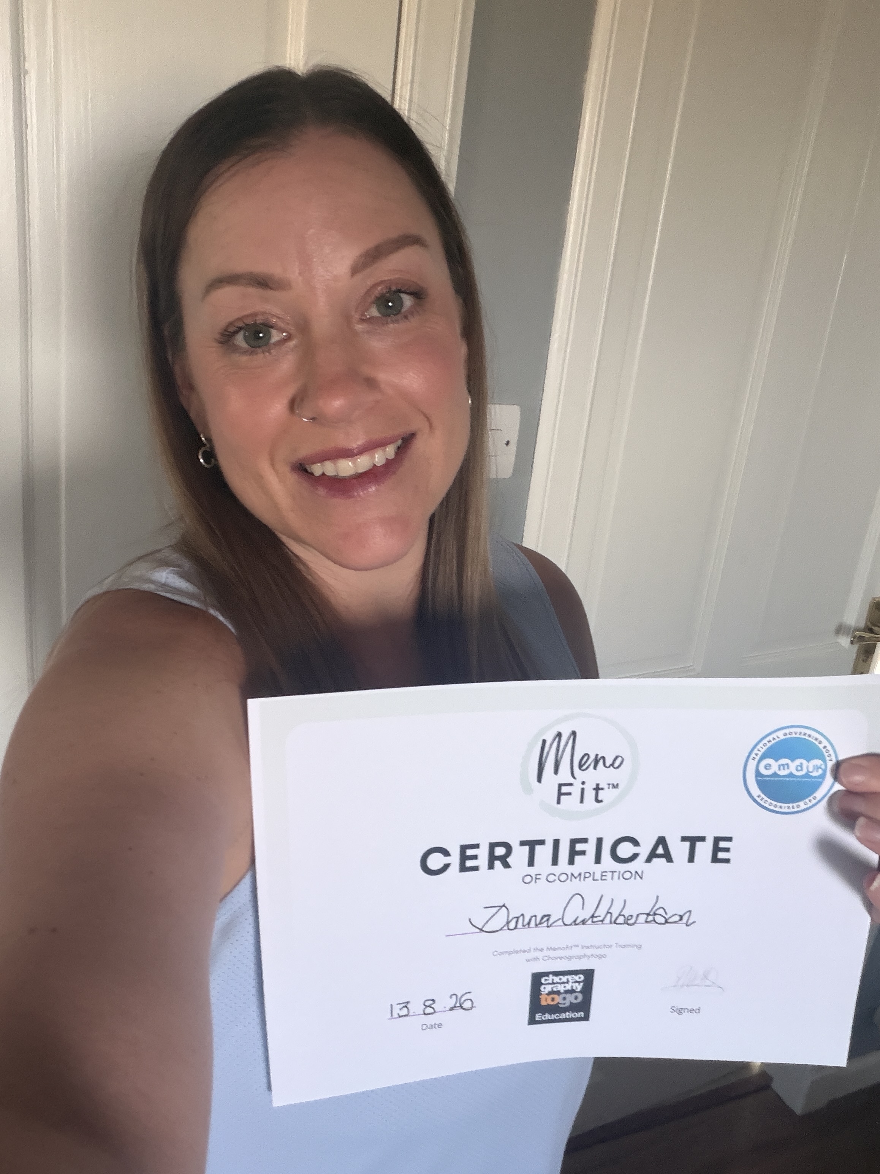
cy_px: 587
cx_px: 440
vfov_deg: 60.0
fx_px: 1017
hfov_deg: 46.8
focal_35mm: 30
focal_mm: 2.71
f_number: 1.9
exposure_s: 1/60
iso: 200
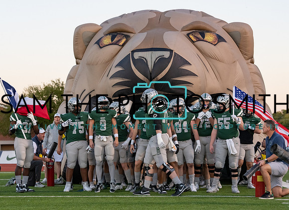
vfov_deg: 15.8
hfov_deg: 21.6
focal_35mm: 92
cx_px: 151
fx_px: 756
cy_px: 122
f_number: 4
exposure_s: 1/1250
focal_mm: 70
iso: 2500
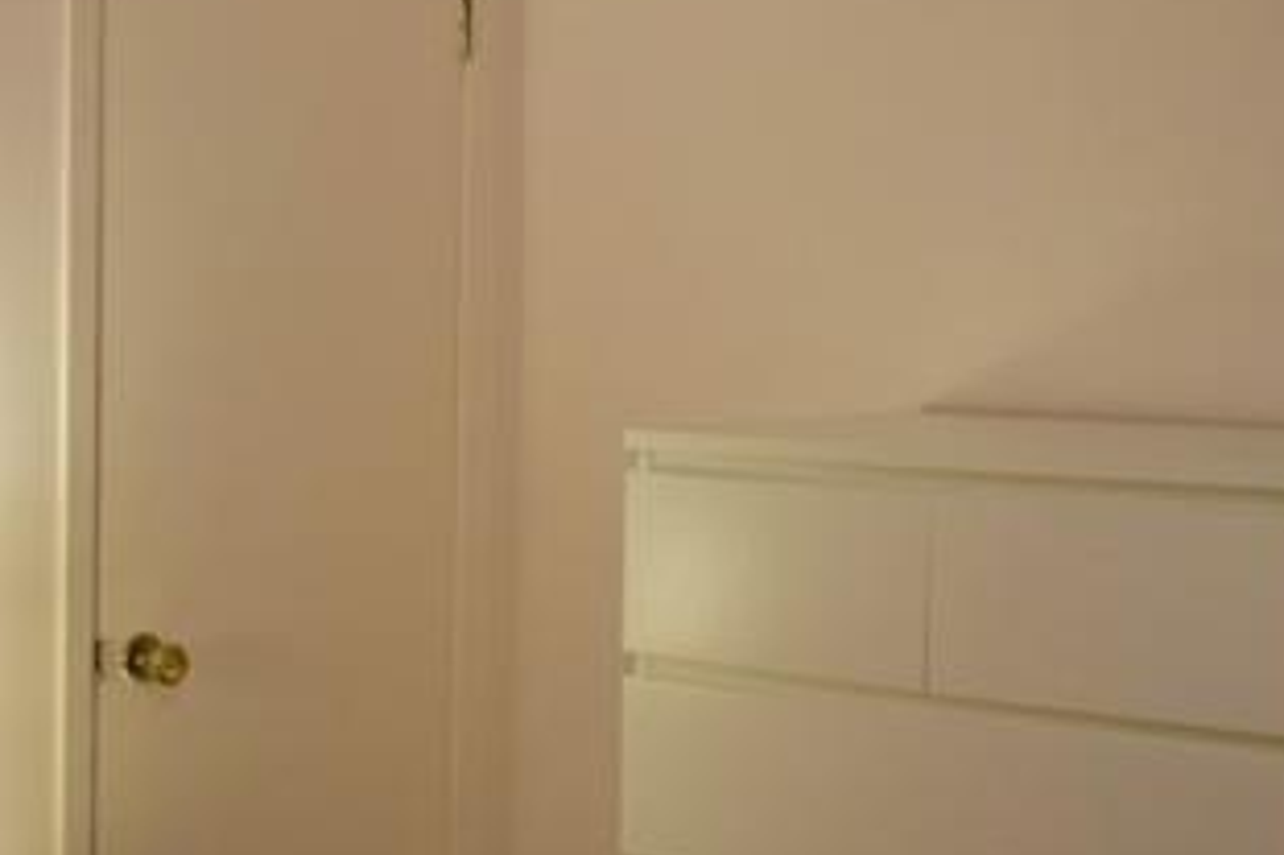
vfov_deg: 15.3
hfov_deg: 21.5
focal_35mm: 89
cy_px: 553
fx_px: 3173
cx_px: -202
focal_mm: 18
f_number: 4
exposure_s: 1/60
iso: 500
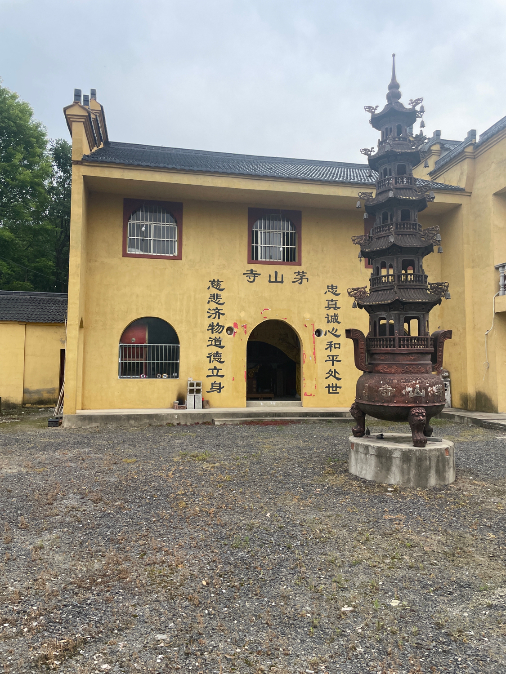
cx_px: 253
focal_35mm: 26
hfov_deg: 53.1
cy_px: 337
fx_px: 507
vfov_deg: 67.3
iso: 50
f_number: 1.6
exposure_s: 1/1984
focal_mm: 4.2
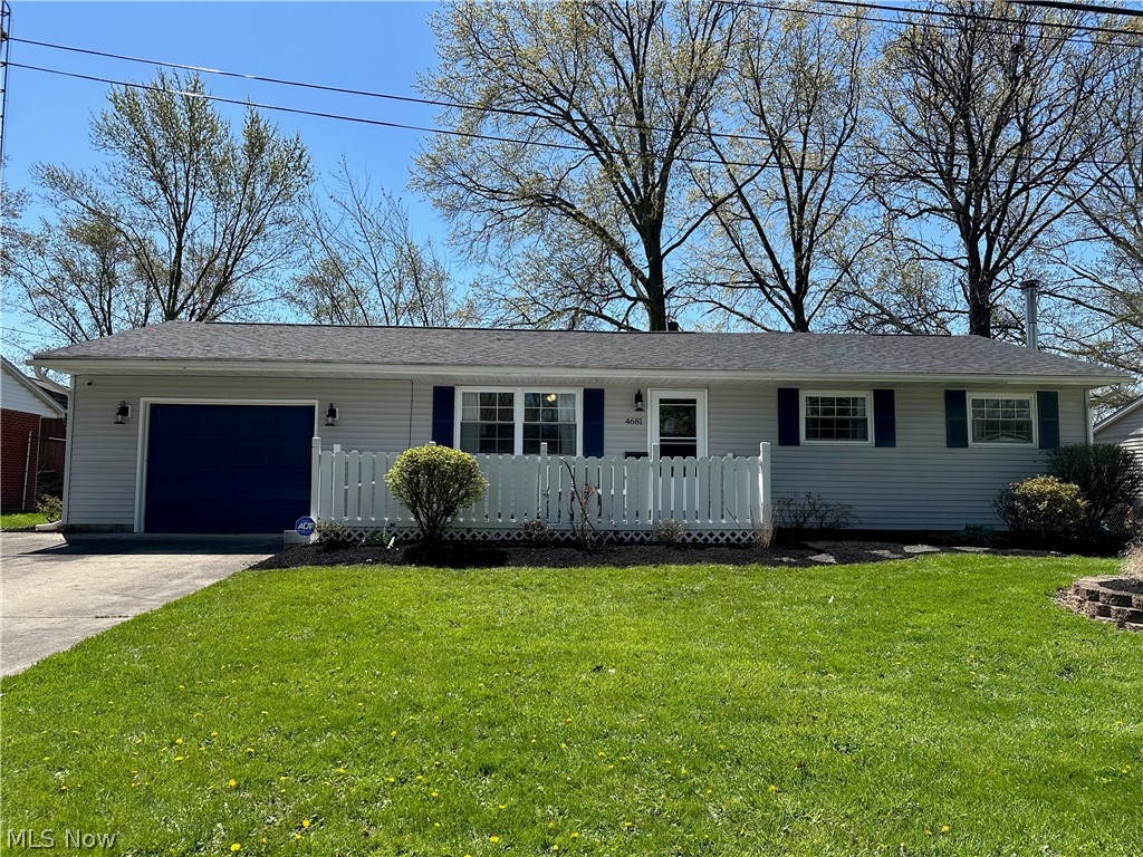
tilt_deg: +4.7
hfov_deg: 71.6
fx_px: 792
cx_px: 572
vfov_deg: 56.8
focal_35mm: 24
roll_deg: -1.0
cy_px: 428
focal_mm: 6.86
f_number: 1.78
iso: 80
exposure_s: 1/3356
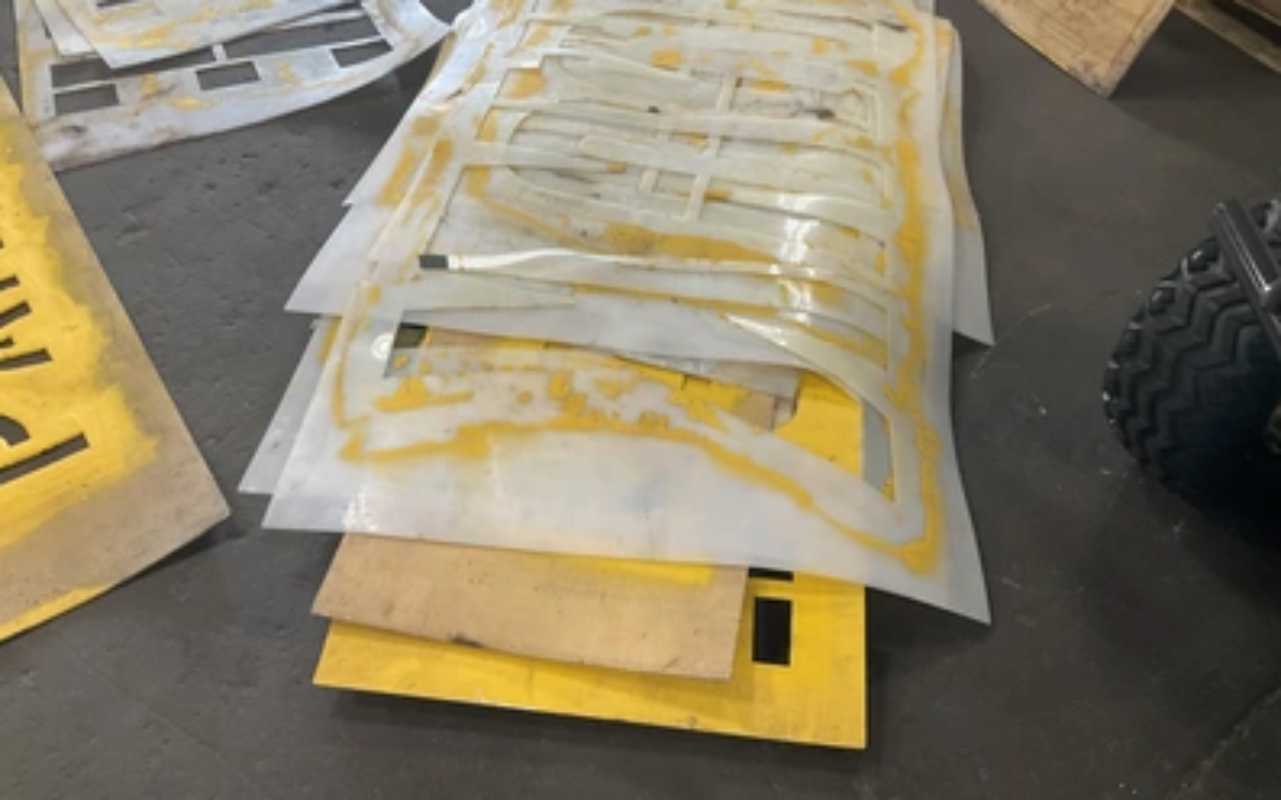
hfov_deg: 61.2
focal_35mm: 31
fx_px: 1082
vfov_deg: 40.5
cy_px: 332
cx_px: 639
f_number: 1.8
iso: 80
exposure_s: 1/60
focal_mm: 3
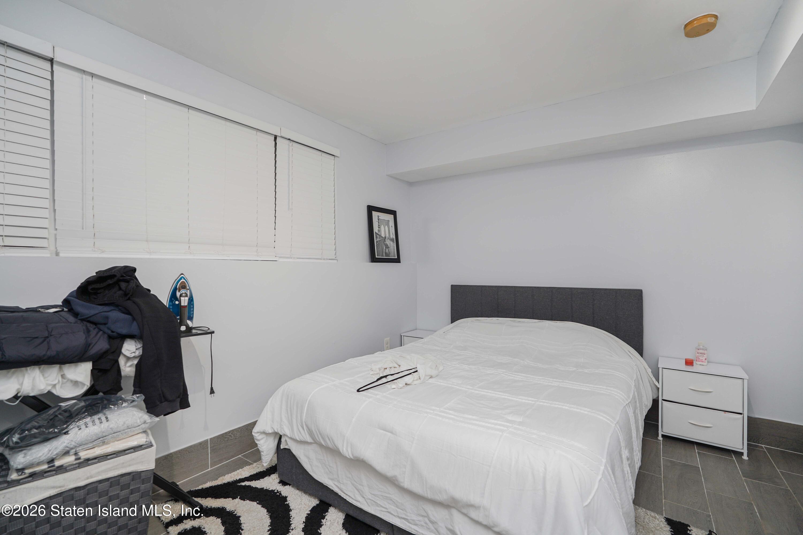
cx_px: 402
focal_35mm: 16
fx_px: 357
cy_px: 268
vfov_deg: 73.7
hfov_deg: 96.7
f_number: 4
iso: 100
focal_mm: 16
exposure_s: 1/30
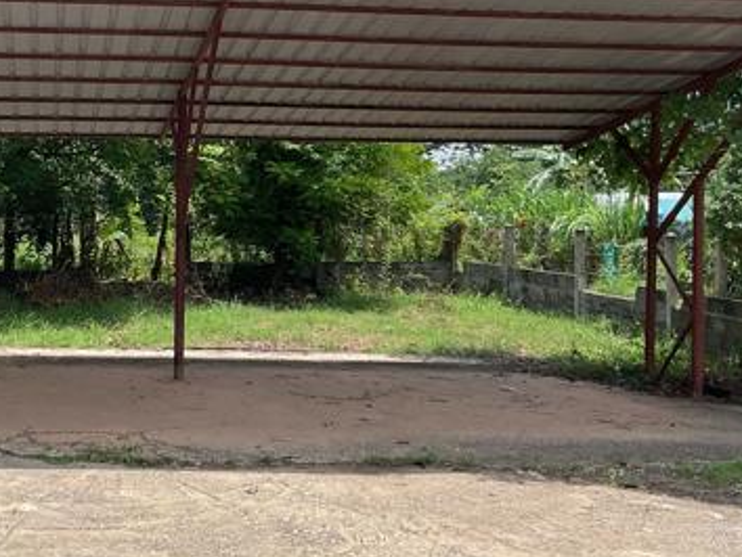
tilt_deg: +5.5
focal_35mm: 54
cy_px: 143
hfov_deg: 34.7
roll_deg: -1.4
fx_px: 1158
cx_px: 178
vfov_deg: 26.7
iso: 16
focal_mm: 3
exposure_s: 1/1342
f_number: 1.8
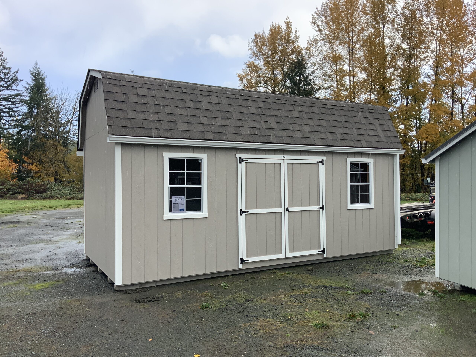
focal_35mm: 29
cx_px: 238
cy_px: 178
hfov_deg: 61.7
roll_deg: +1.5
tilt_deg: +1.5
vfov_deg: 48.2
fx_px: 399
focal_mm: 3
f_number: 1.8
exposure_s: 1/461
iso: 16
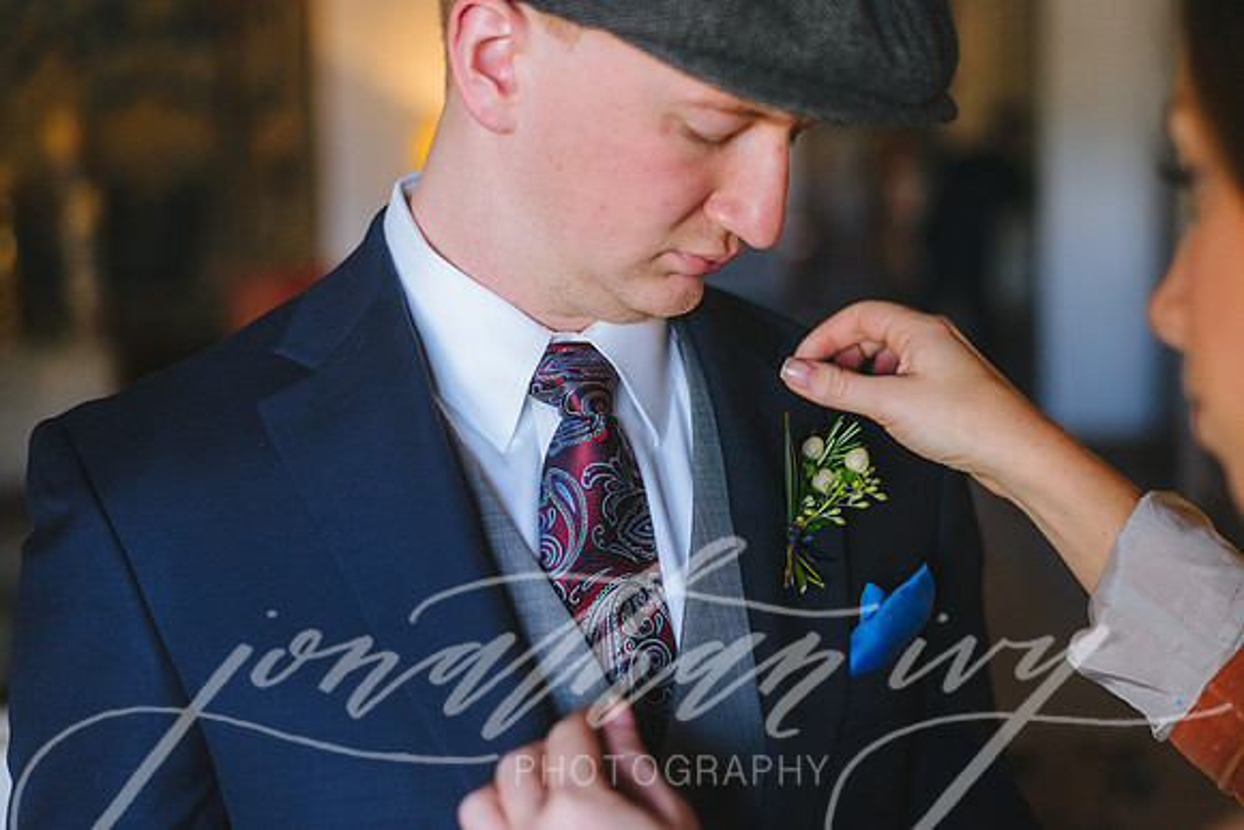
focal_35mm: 50
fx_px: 1728
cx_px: 622
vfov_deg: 27.0
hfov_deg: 39.6
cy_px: 415
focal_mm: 50
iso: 1600
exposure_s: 1/500
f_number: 2.2
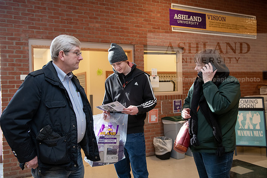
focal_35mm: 35
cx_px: 134
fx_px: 260
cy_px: 89
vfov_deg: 37.9
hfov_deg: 54.4
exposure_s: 1/200
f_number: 3.5
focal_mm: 35
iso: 1250
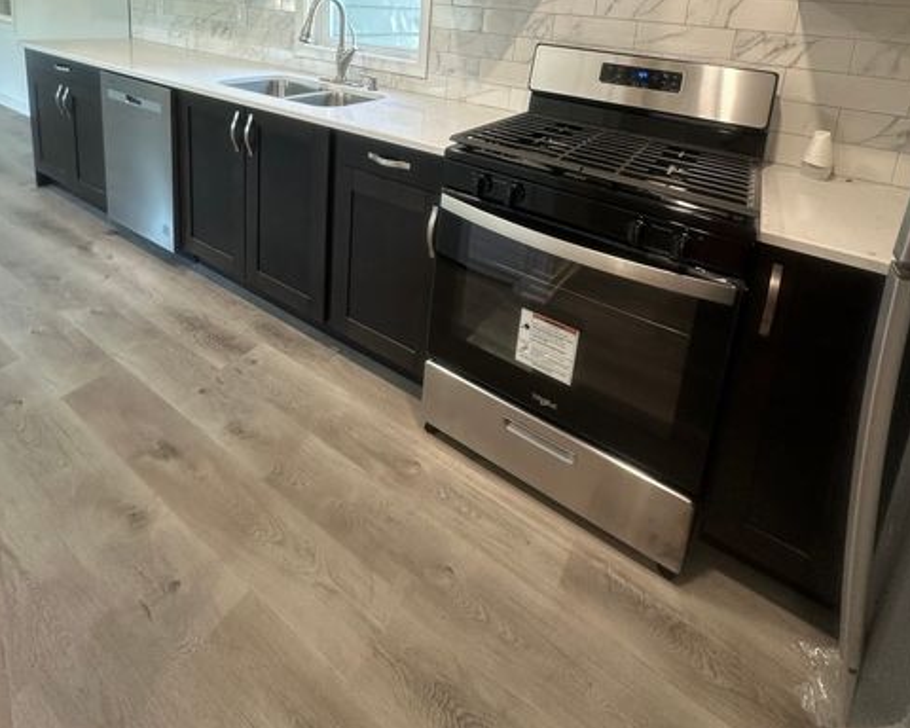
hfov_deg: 83.3
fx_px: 512
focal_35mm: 19
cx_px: 455
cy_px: 101
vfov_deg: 62.0
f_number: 2.2
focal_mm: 2.22
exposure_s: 1/60
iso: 160
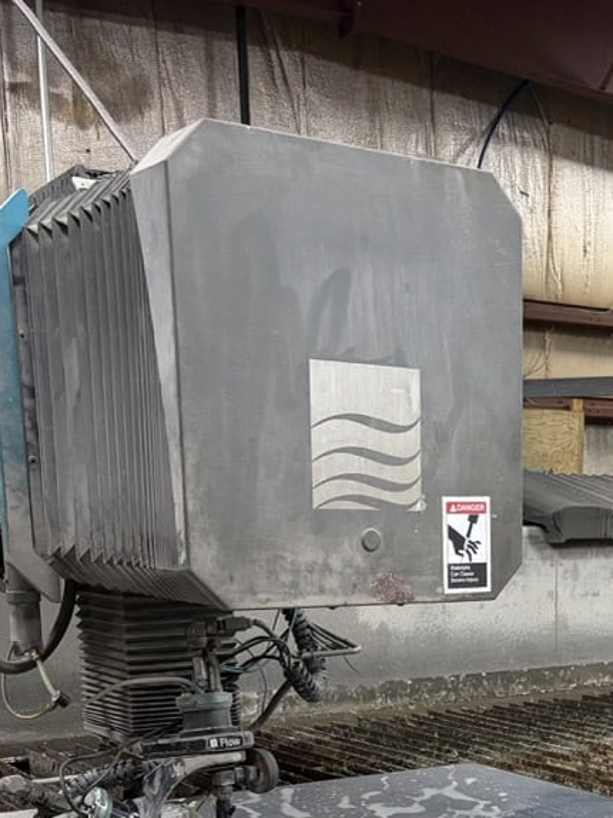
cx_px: 540
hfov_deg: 24.6
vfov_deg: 31.0
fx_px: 1370
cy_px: 807
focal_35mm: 58
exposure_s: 1/60
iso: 200
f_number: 1.6
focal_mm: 6
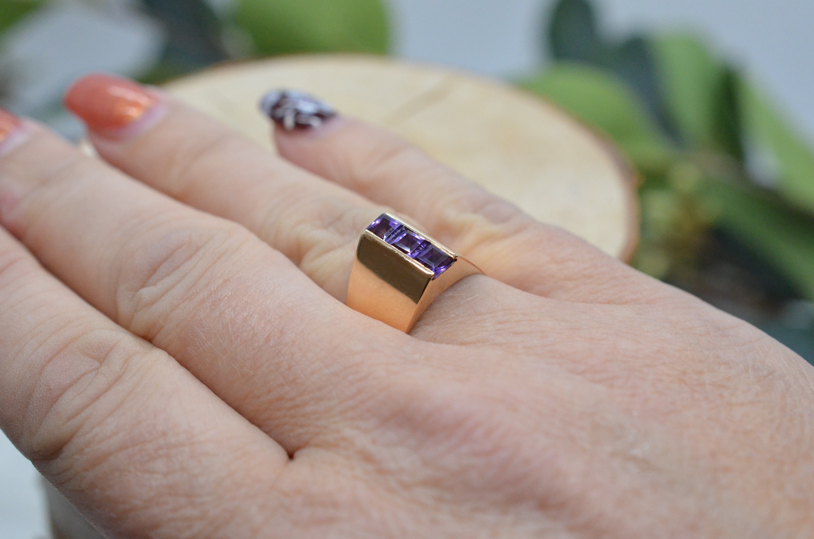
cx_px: 407
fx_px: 1354
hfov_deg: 33.5
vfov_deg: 22.5
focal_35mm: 60
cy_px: 270
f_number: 6.3
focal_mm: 40
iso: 3200
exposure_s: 1/1000
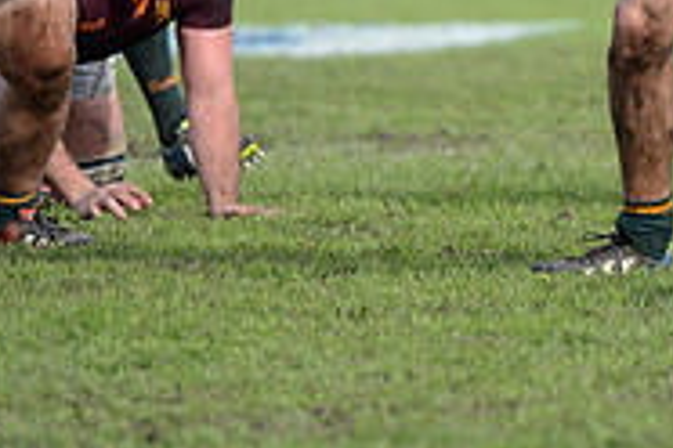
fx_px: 11646
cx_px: 564
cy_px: -237
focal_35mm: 623
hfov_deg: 3.3
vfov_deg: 2.2
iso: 500
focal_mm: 200
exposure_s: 1/2000
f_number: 4
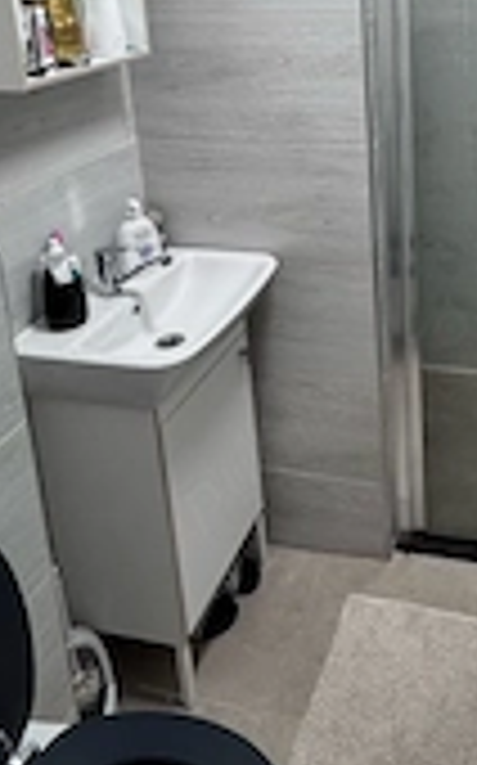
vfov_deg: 50.7
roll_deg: +1.9
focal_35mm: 35
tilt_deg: -13.5
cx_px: 414
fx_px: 729
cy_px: 117
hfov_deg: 34.5
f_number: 2.2
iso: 200
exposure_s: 1/50
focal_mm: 2.22
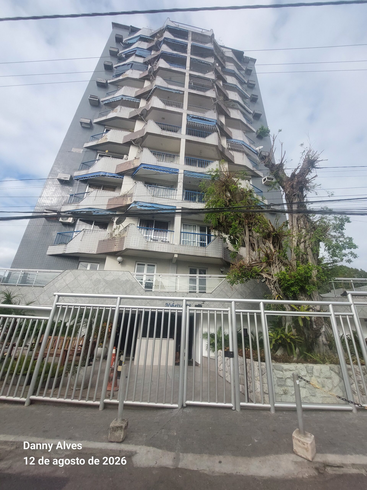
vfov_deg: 106.2
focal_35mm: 13
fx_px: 184
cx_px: 184
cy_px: 245
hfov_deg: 89.9
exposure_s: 1/1282
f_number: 2.2
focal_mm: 1.74
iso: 50
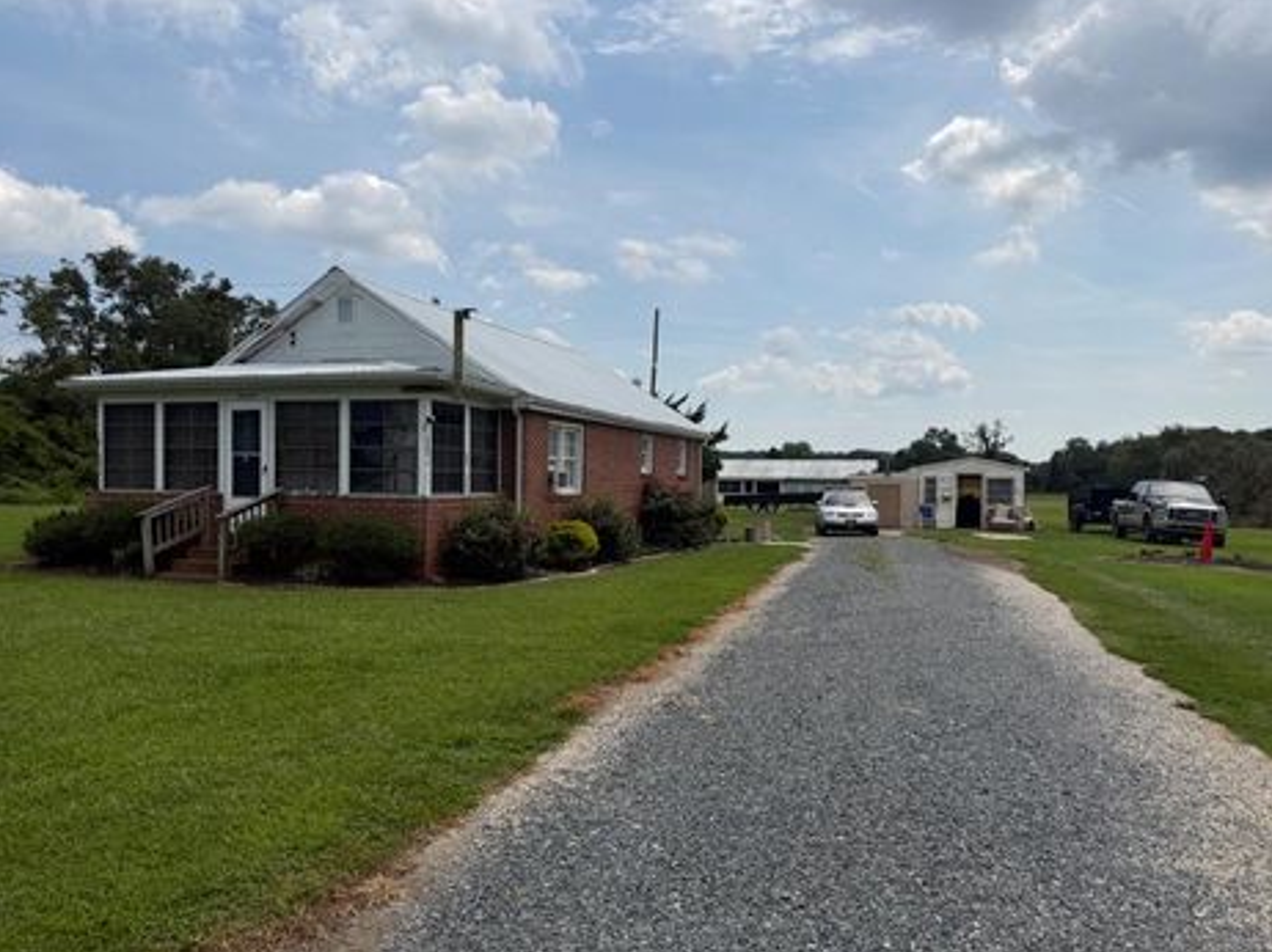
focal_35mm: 26
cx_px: 597
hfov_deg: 67.3
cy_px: 508
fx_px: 955
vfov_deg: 53.0
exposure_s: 1/9091
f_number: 1.78
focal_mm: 6.76
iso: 80
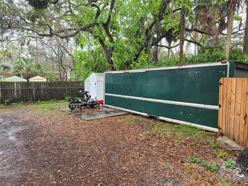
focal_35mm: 23
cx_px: 124
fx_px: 165
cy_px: 93
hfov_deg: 73.9
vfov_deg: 58.9
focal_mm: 5.4
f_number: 1.8
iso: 64
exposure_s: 1/180
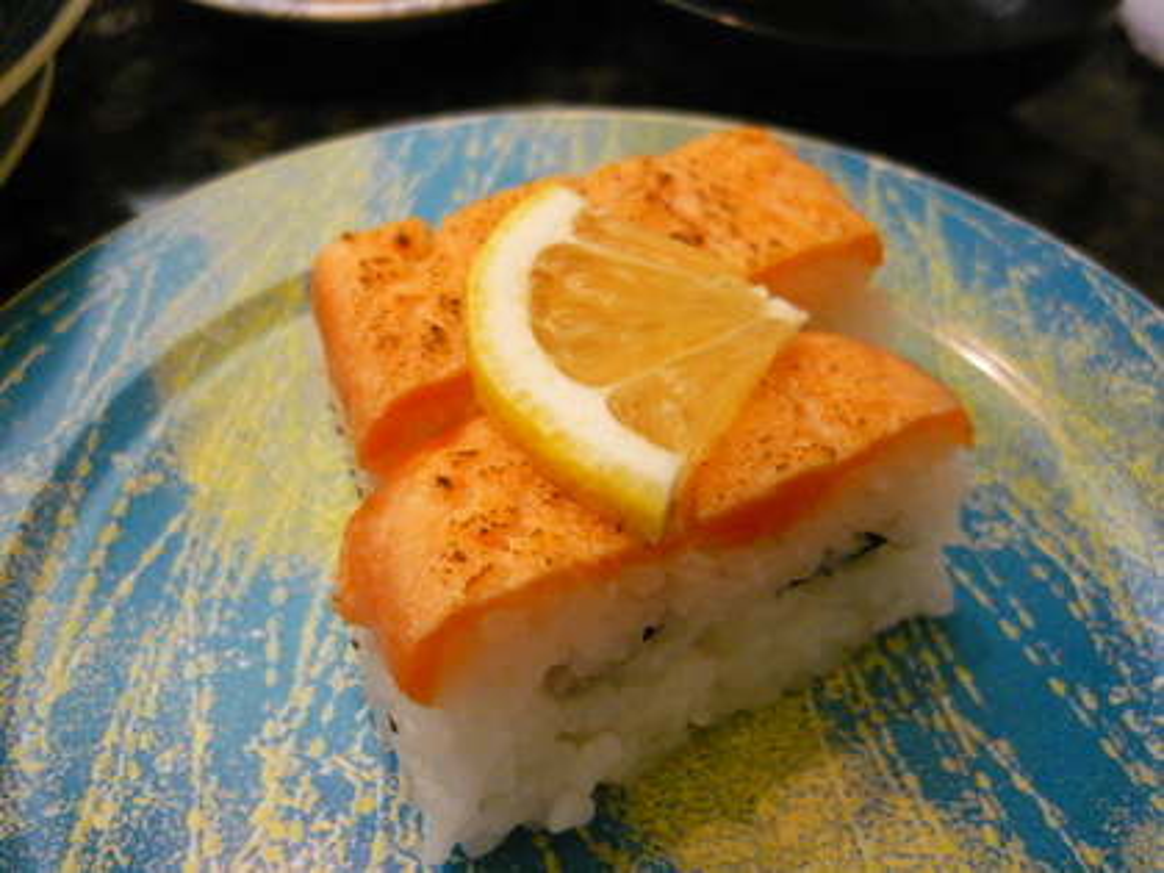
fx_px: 1110
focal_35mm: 33
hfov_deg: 55.4
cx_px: 582
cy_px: 436
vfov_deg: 42.9
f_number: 2.8
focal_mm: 5.5
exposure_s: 1/30
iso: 400
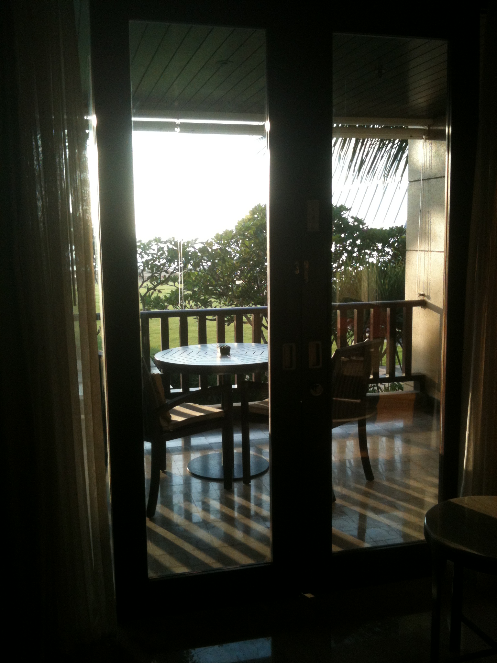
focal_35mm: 35
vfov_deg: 52.6
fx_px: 670
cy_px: 332
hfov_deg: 40.7
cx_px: 248
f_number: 2.8
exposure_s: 1/206
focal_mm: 3.85
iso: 64
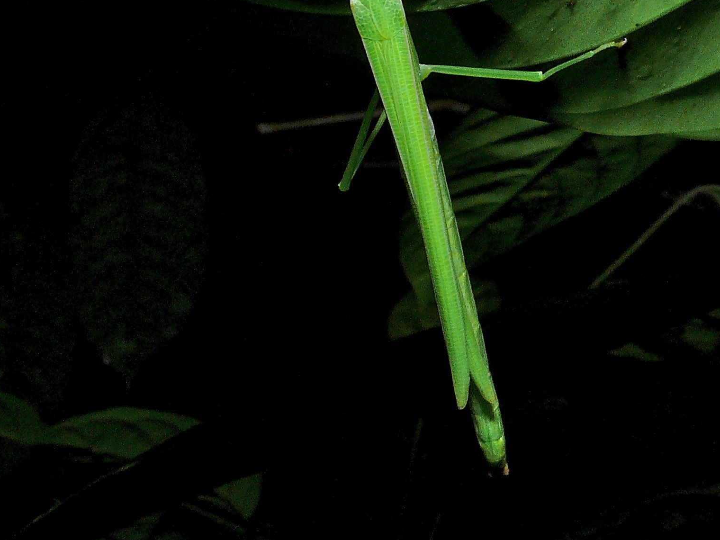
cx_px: 406
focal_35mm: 84
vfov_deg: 17.2
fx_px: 1747
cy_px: -7
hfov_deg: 23.3
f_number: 9
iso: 100
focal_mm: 7.4
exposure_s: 1/30
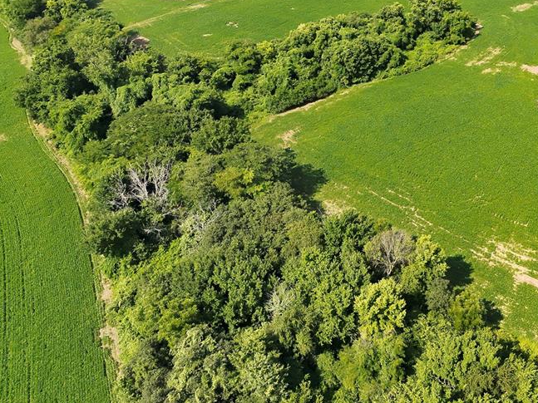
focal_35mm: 38
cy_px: 88
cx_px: 412
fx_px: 590
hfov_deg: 47.0
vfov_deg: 36.6
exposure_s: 1/2000
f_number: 1.7
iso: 110
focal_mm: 6.72
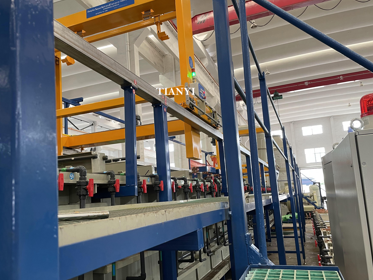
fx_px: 323
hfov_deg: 59.9
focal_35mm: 30
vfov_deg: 46.7
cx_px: 176
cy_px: 154
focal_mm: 4.2
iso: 100
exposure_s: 1/50
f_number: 1.6
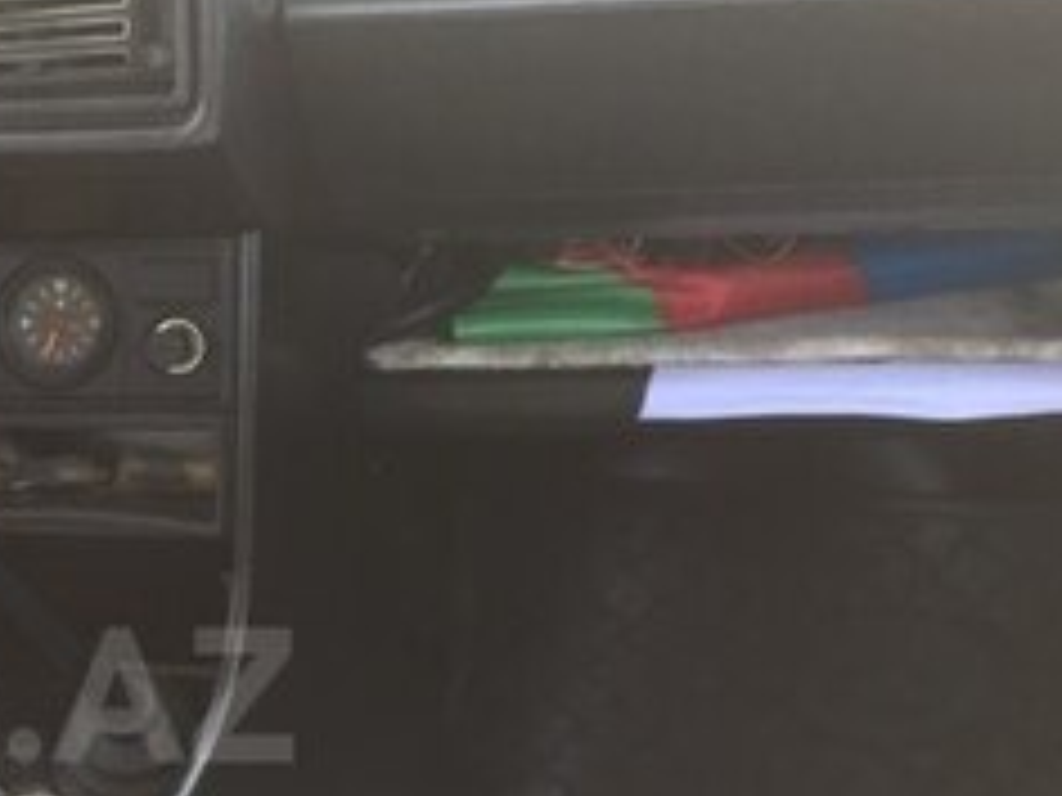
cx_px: -166
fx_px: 2485
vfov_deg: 18.0
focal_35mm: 81
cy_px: 695
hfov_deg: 22.5
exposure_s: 1/50
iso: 40
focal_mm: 4.15
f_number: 2.2
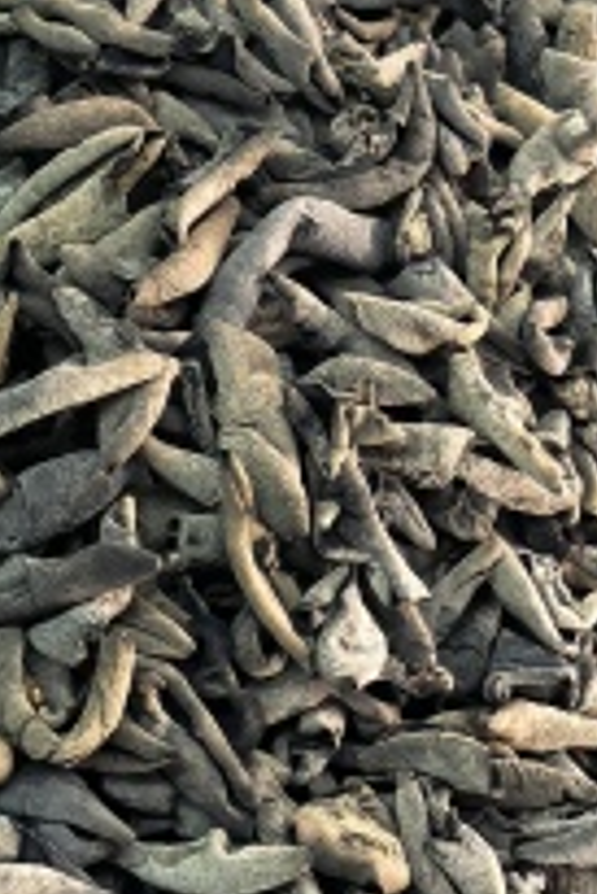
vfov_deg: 13.9
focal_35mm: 146
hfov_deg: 9.3
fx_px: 3625
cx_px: -52
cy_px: 111
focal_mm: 5.75
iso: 125
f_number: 2
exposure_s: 1/100
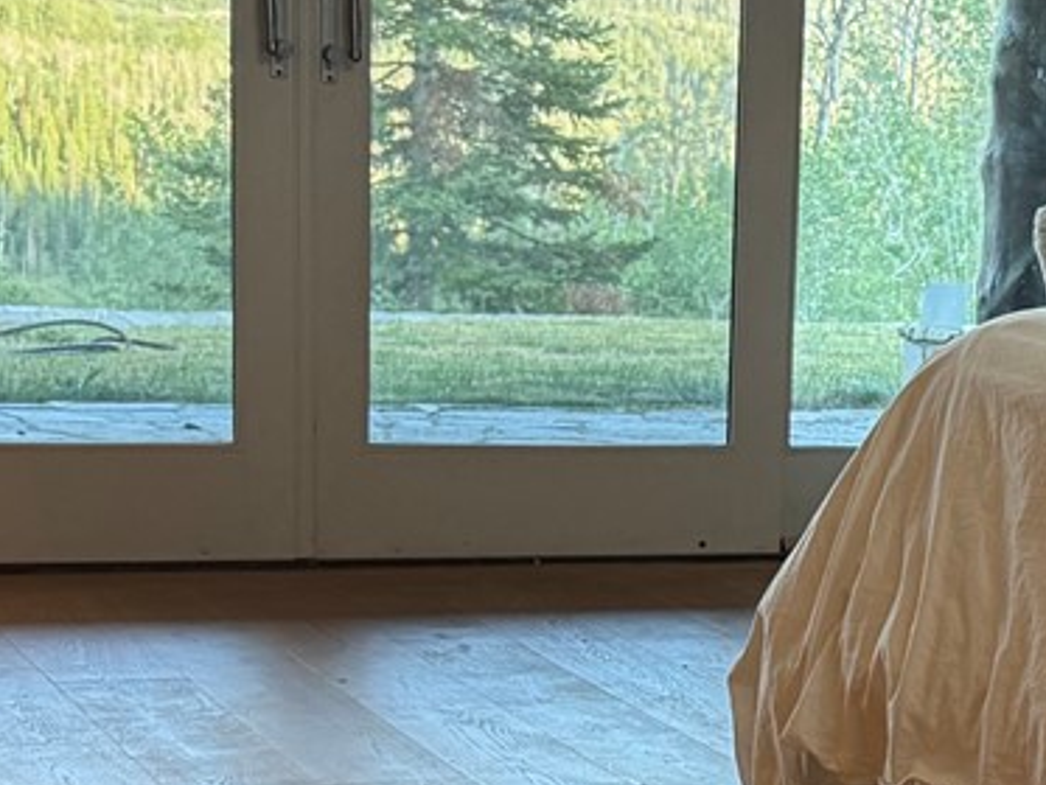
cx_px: 1113
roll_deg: -4.1
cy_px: 687
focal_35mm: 103
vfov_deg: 14.3
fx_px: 3113
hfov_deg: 18.4
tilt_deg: -10.4
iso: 250
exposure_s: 1/120
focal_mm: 6.76
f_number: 1.78
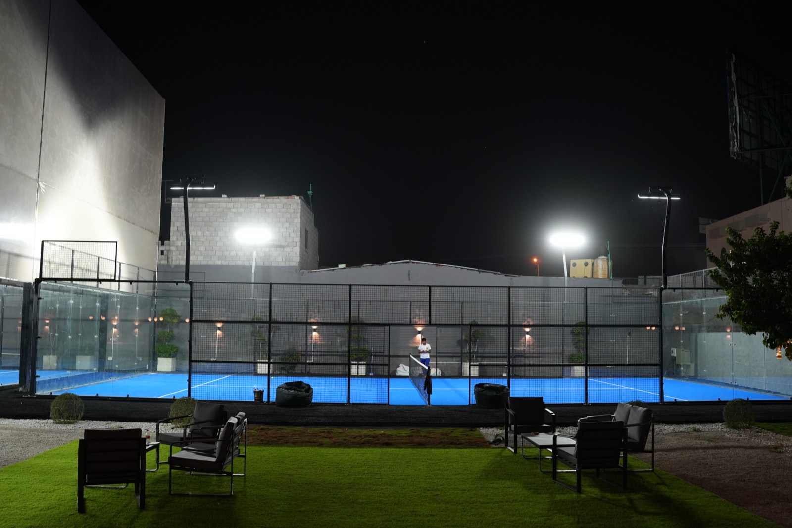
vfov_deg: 37.8
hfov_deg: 54.4
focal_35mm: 35
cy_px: 264
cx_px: 396
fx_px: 770
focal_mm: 35
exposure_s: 1/200
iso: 1250
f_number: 2.2
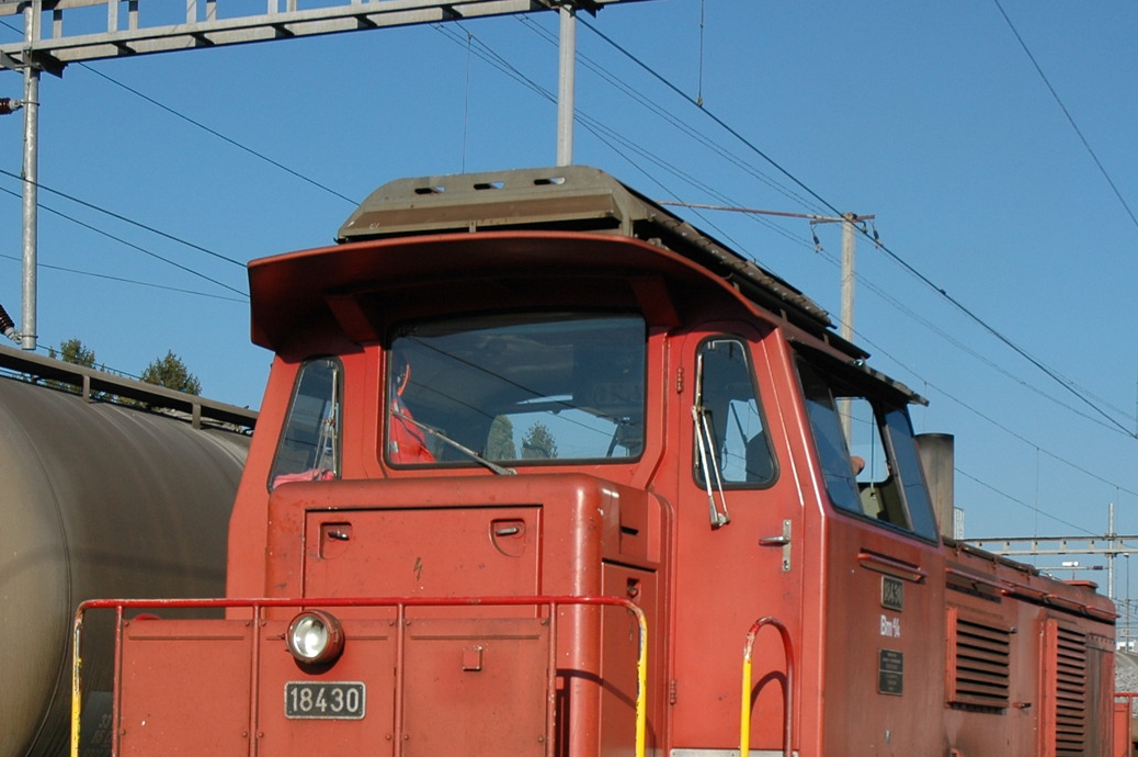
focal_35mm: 75
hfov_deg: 27.0
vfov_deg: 17.9
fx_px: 2366
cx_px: 615
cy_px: 649
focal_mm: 27
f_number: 5
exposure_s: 1/1250
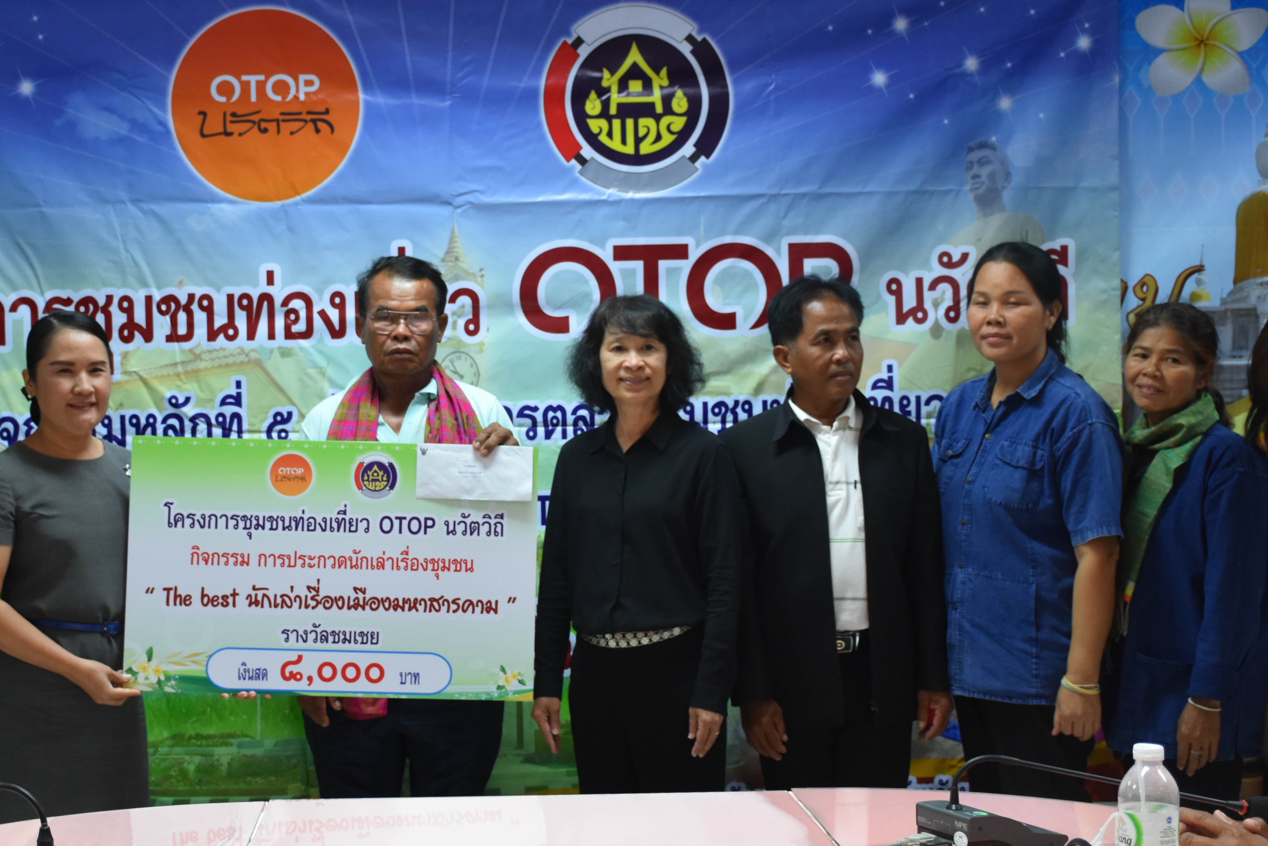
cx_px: 473
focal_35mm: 64
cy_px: 481
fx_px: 2254
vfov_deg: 21.2
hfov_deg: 31.3
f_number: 4
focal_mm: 32
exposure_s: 1/60
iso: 900
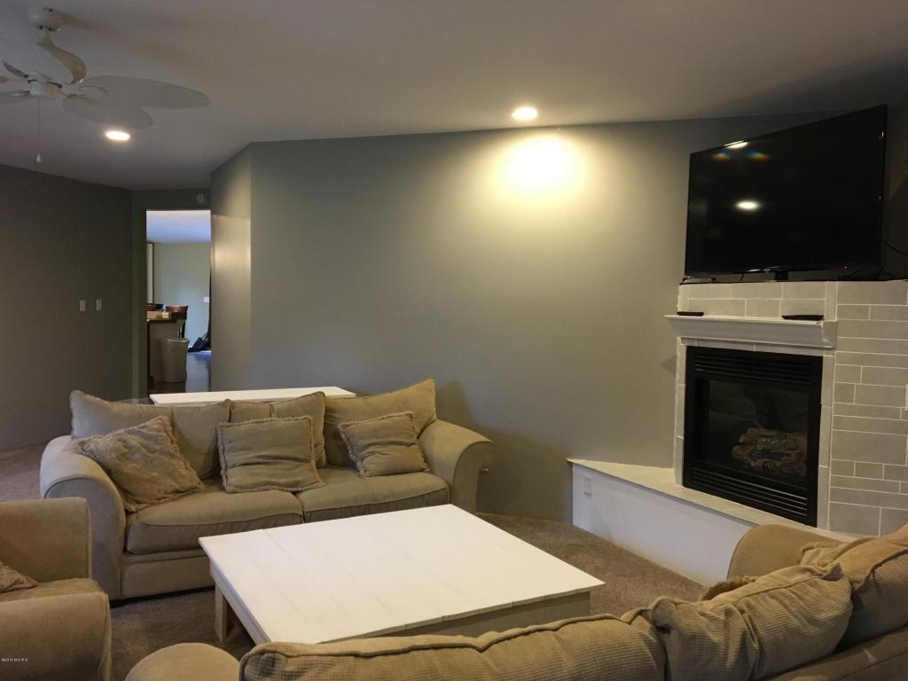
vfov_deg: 48.2
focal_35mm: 29
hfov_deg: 61.7
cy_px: 340
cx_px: 454
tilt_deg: -3.4
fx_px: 761
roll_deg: -0.8
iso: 200
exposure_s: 1/24
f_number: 2.2
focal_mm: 4.15
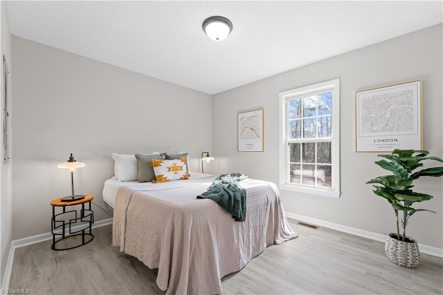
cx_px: 222
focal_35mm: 14
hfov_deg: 104.3
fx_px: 172
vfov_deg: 81.1
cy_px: 148
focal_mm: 14
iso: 400
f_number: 11
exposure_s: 1/25
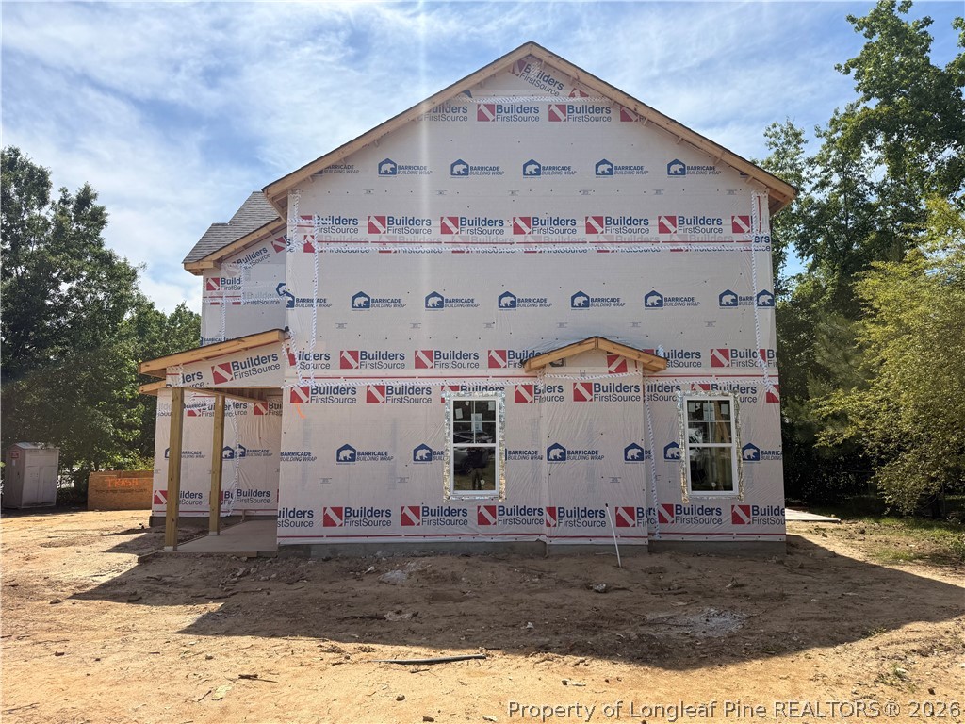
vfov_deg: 56.8
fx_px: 669
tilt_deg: +5.7
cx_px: 482
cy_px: 362
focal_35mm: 24
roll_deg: +0.4
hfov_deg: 71.6
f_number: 1.78
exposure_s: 1/5319
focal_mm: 6.76
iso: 80
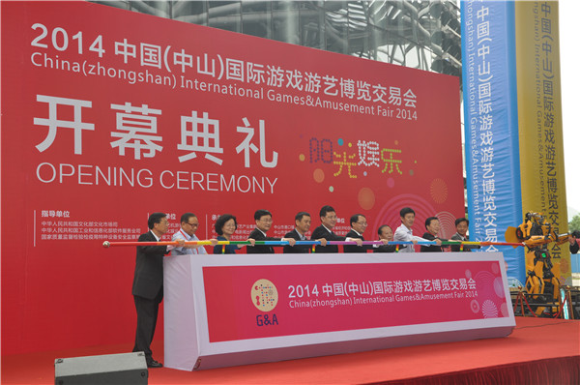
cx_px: 290
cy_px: 192
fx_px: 772
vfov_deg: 28.0
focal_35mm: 48
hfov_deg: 41.2
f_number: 7.1
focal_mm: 32
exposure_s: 1/50
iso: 200
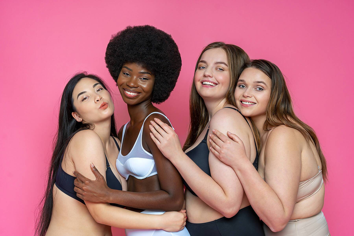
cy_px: 118
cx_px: 177
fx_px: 502
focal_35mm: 51
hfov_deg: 38.9
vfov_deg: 26.5
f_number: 5.6
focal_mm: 51
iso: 100
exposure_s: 1/160
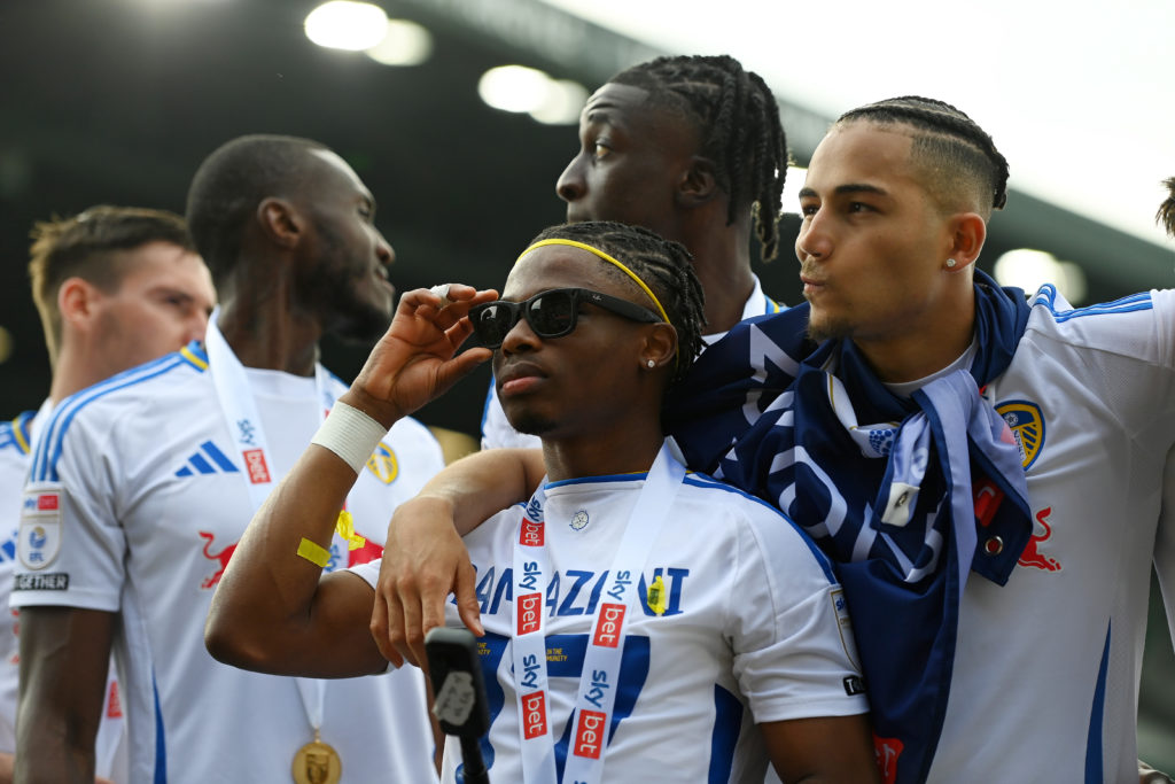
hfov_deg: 15.2
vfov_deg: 10.2
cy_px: 392
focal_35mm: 135
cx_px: 588
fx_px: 4407
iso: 320
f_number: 2.8
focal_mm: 135
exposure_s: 1/2000
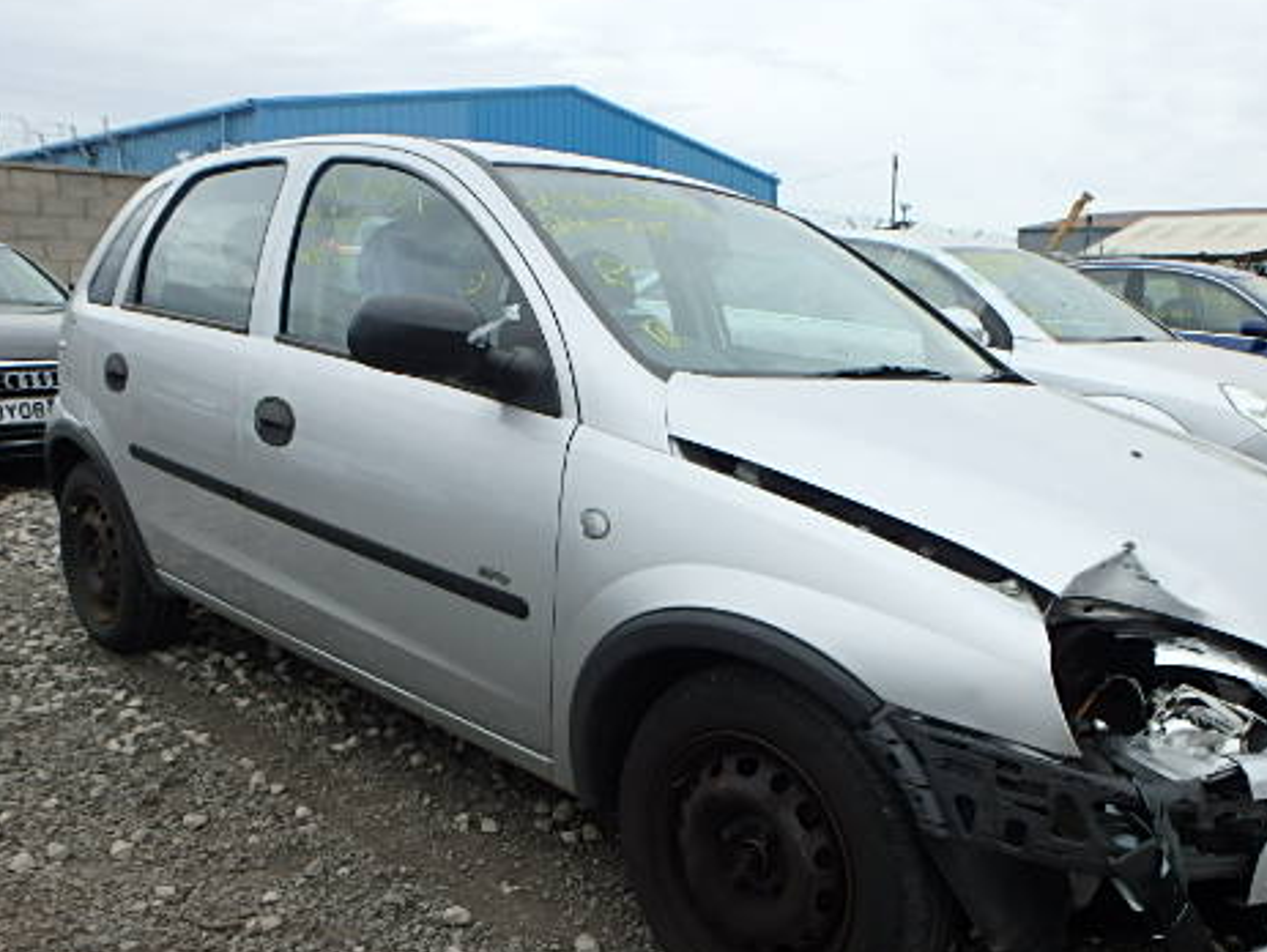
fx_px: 1062
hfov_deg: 61.1
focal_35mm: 29
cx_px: 755
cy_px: 616
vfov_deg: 47.7
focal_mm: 3.7
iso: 125
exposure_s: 1/640
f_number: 3.5
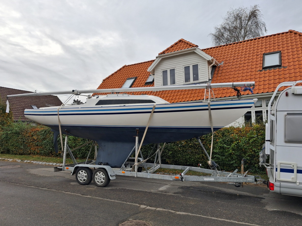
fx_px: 244
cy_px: 117
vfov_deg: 49.7
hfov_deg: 63.4
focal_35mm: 28
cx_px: 147
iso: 25
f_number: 1.8
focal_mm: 4
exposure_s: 1/401
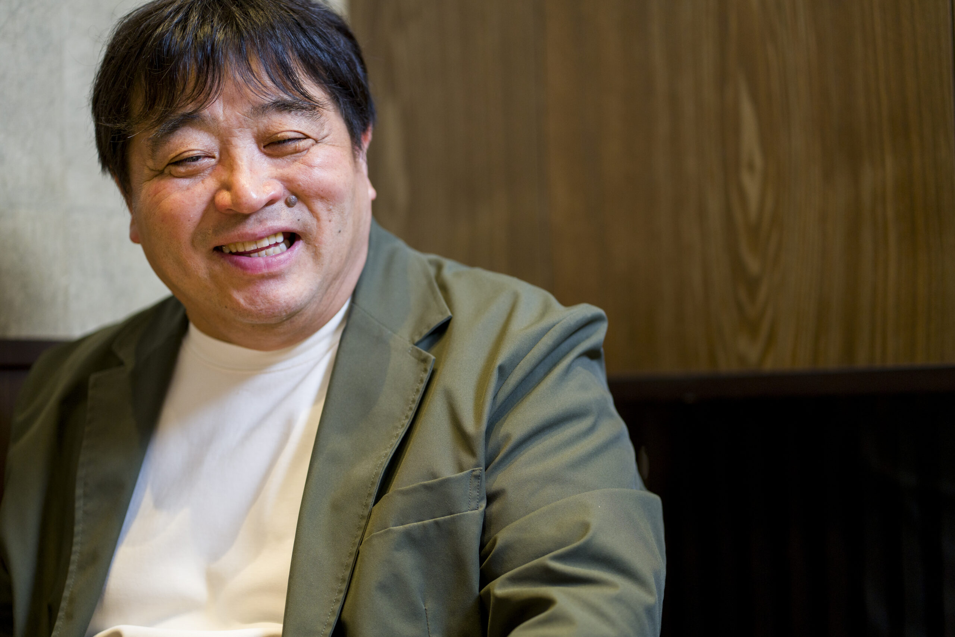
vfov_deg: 16.1
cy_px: 318
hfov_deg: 23.9
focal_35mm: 85
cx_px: 478
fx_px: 2255
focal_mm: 85
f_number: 2
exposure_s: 1/200
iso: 400
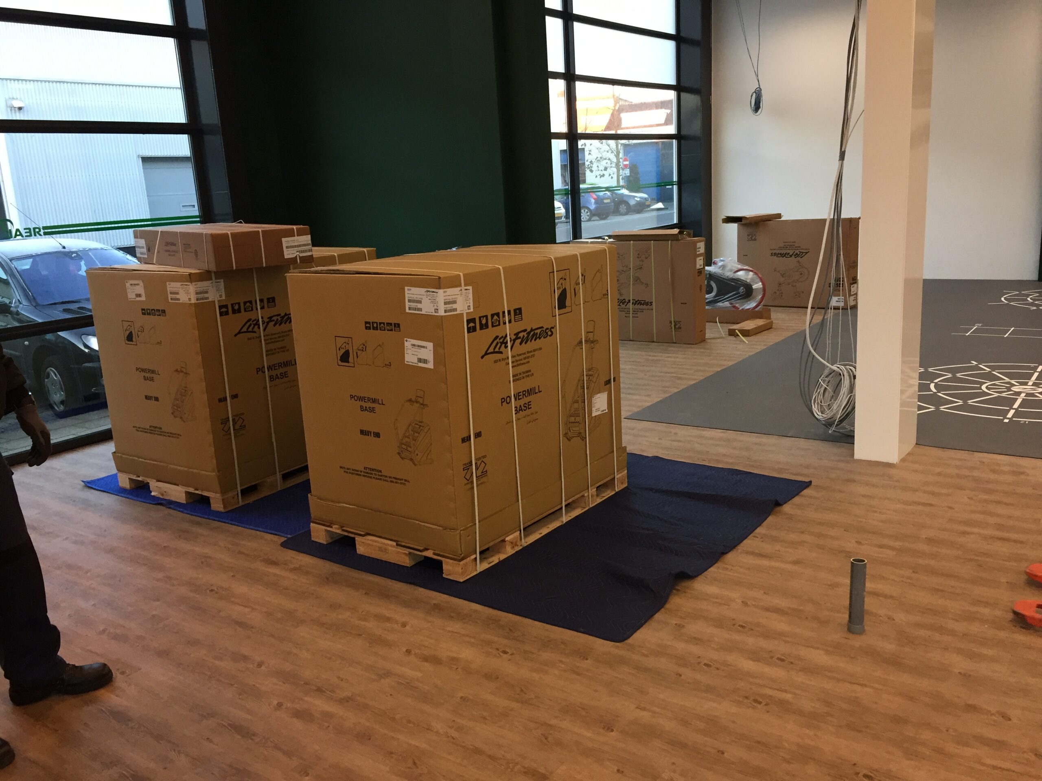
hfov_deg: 61.7
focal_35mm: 29
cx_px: 521
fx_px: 873
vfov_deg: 48.2
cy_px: 390
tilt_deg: -11.5
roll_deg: +4.9
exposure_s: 1/33
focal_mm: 4.15
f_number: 2.2
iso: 64
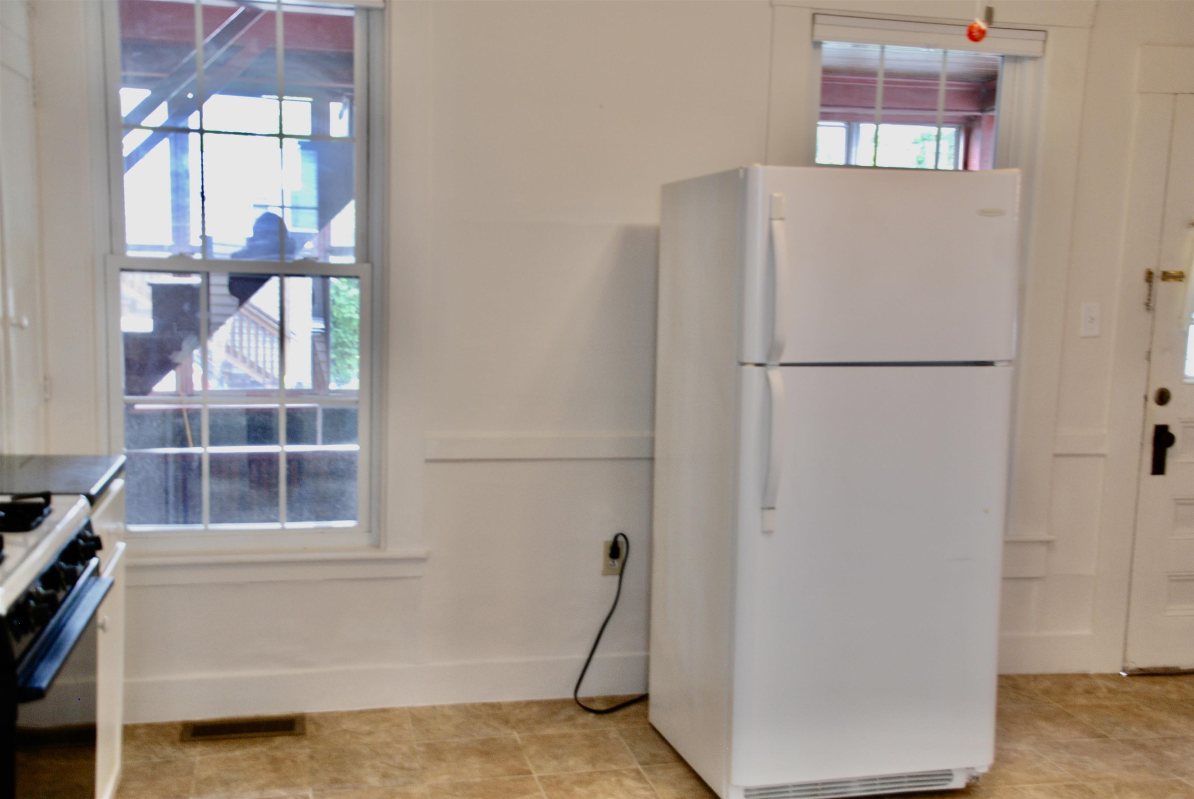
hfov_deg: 49.5
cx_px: 597
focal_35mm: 39
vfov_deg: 34.3
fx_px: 1295
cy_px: 400
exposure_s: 1/15
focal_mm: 26
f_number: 4
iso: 400
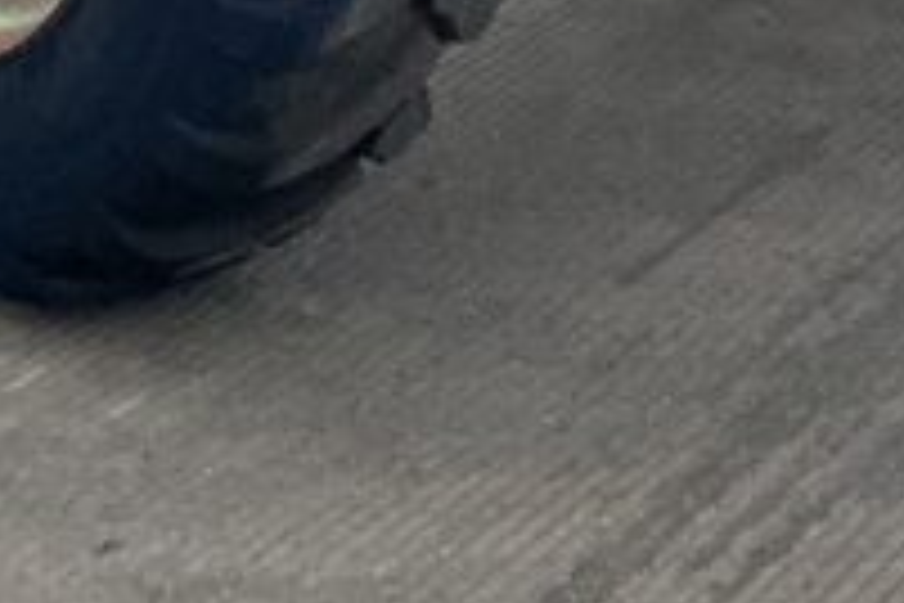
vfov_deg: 8.0
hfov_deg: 13.3
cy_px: -1012
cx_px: 283
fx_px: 3867
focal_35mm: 154
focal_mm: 3
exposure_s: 1/2801
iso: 20
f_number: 1.8
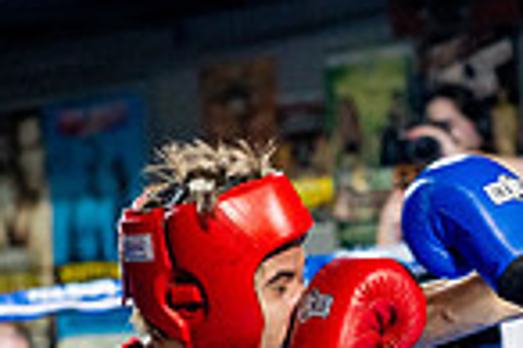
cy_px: 673
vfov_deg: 6.7
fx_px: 2888
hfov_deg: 10.3
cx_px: 433
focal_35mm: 199
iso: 4000
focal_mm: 50
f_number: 2
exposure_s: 1/1000
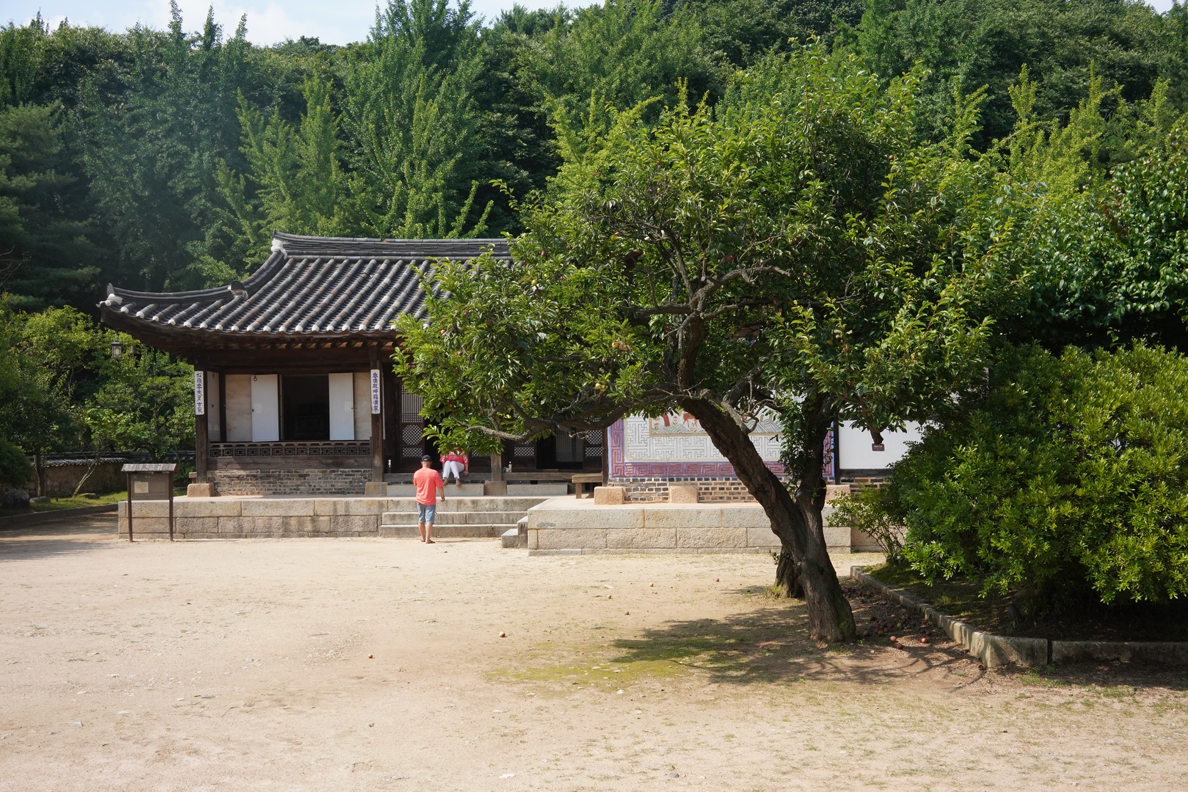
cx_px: 600
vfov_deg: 36.9
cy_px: 405
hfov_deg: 53.1
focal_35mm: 36
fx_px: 1188
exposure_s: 1/200
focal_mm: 35
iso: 800
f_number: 18
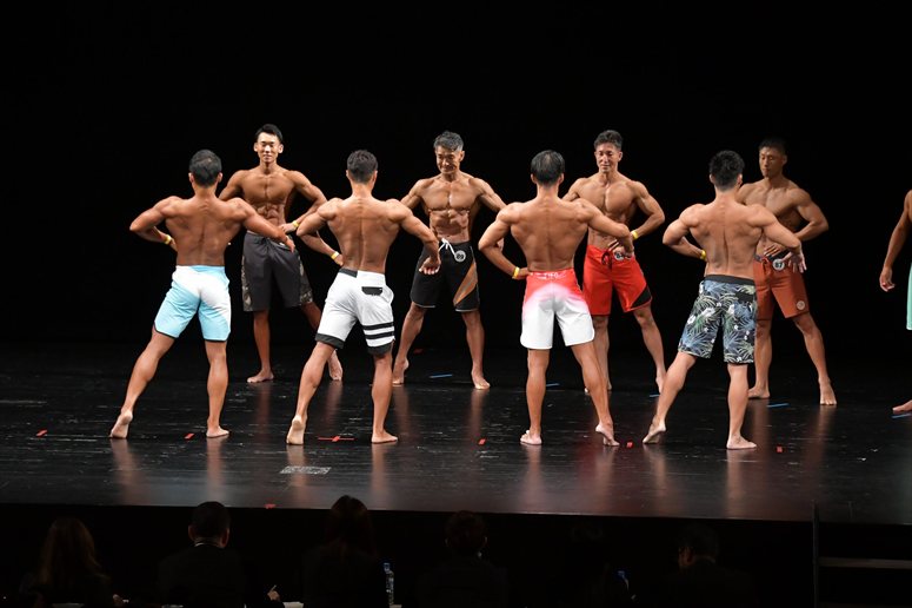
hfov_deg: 13.7
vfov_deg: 9.1
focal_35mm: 150
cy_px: 304
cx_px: 456
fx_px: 3798
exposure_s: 1/400
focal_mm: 100
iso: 3200
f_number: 5.6
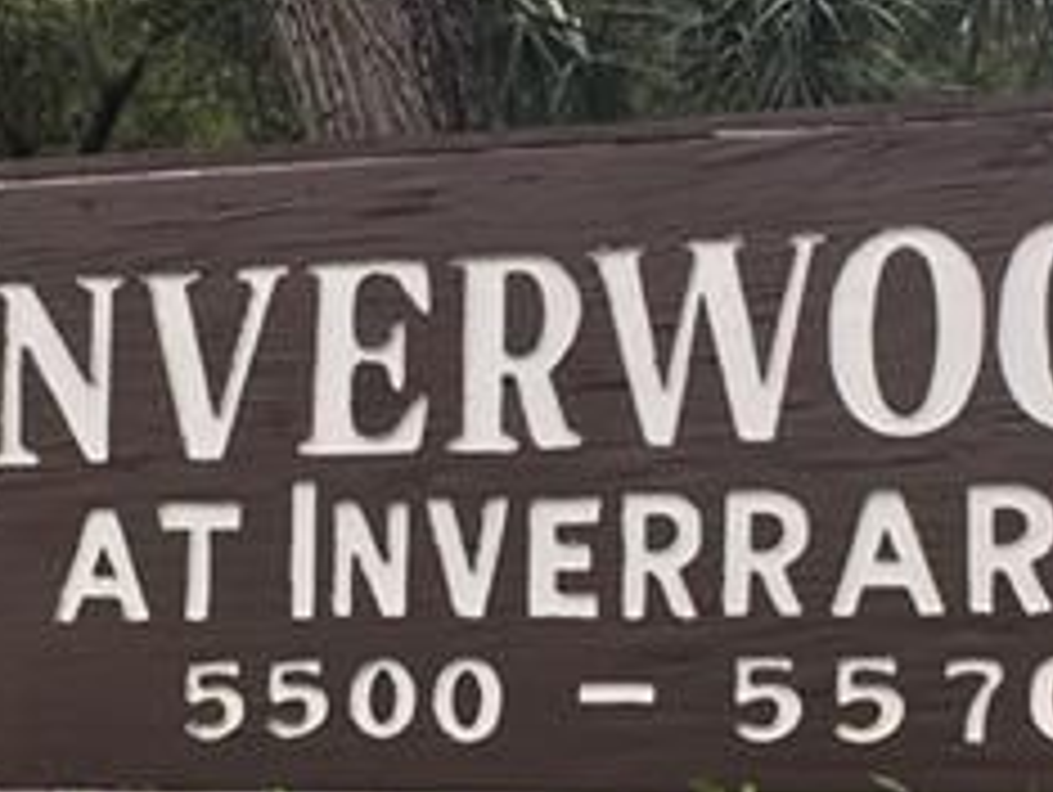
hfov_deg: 19.8
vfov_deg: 14.8
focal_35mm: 99
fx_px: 3015
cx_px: 544
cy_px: 670
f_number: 2.2
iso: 25
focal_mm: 4.15
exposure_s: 1/319
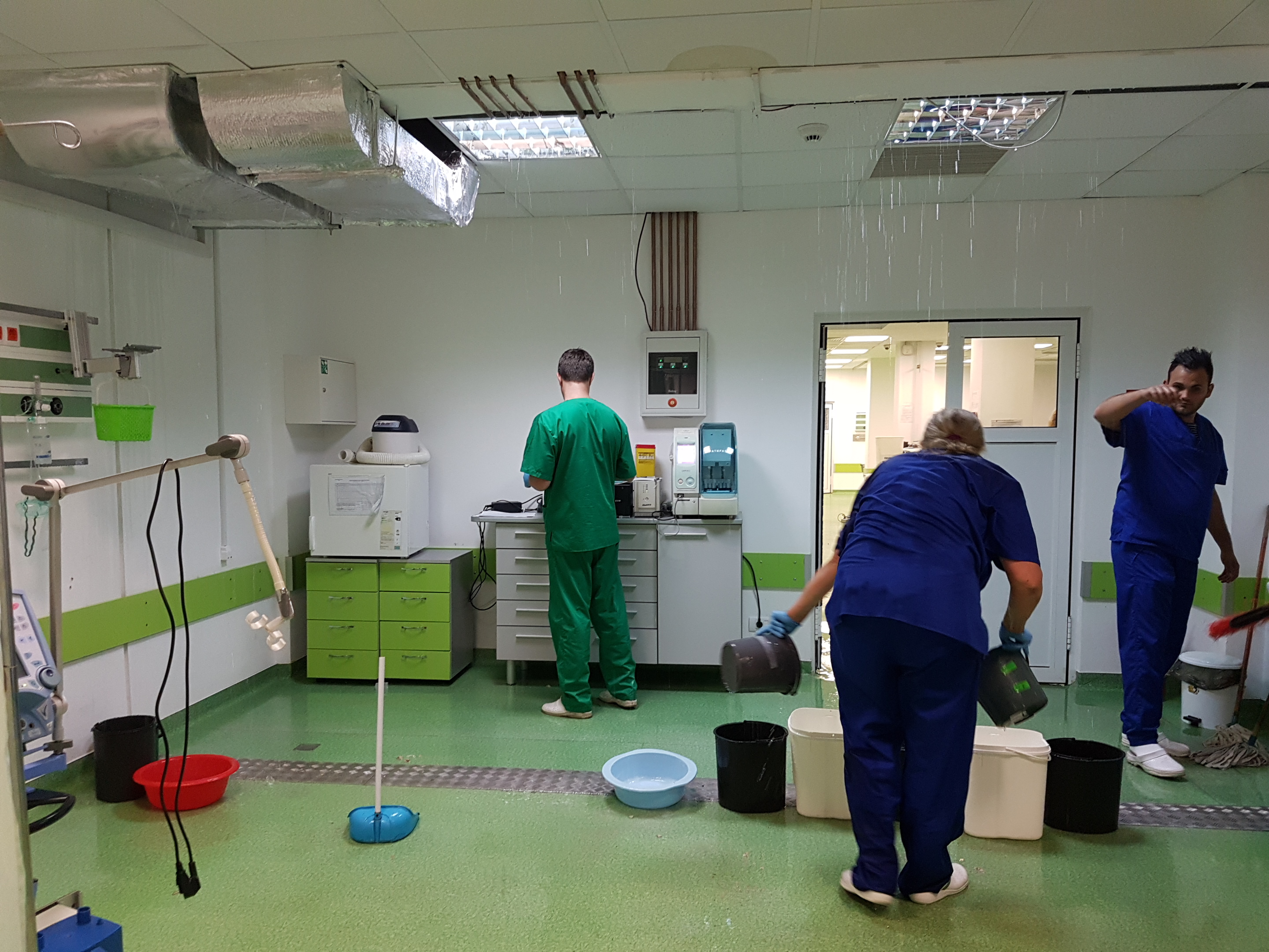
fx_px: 953
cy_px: 476
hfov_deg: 67.3
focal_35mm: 26
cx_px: 634
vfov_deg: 53.1
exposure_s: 1/50
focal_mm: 4.2
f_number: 1.7
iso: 160
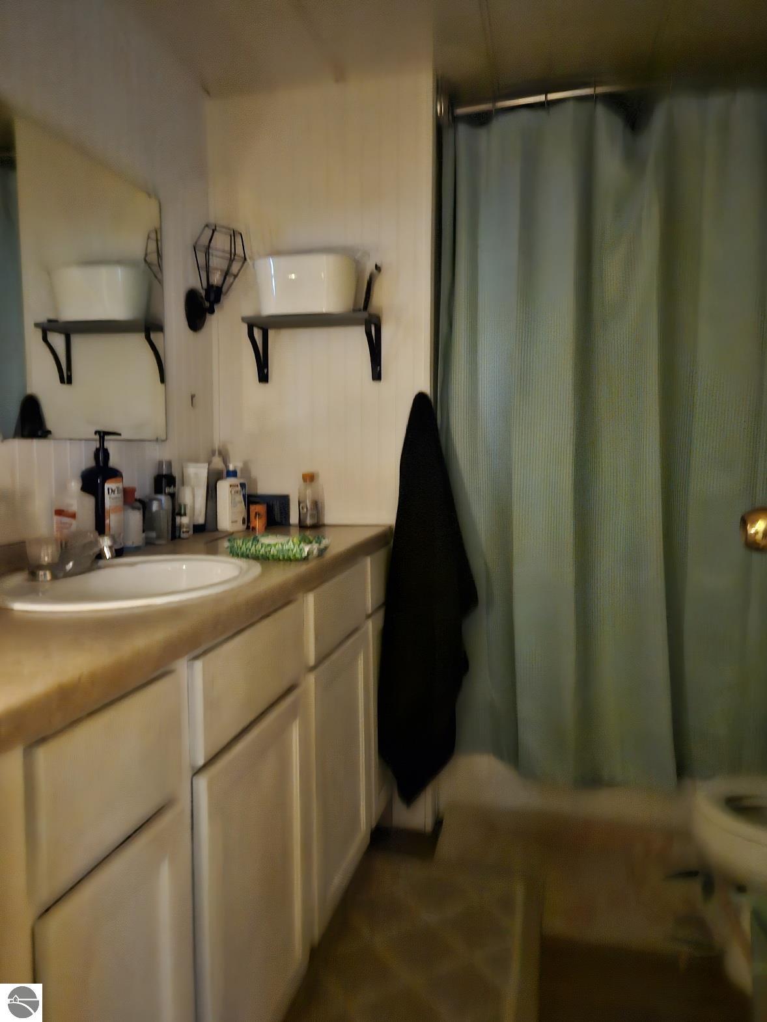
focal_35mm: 23
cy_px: 511
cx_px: 384
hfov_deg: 58.9
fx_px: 680
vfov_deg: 73.9
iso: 1600
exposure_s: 1/15
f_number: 1.8
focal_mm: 5.4
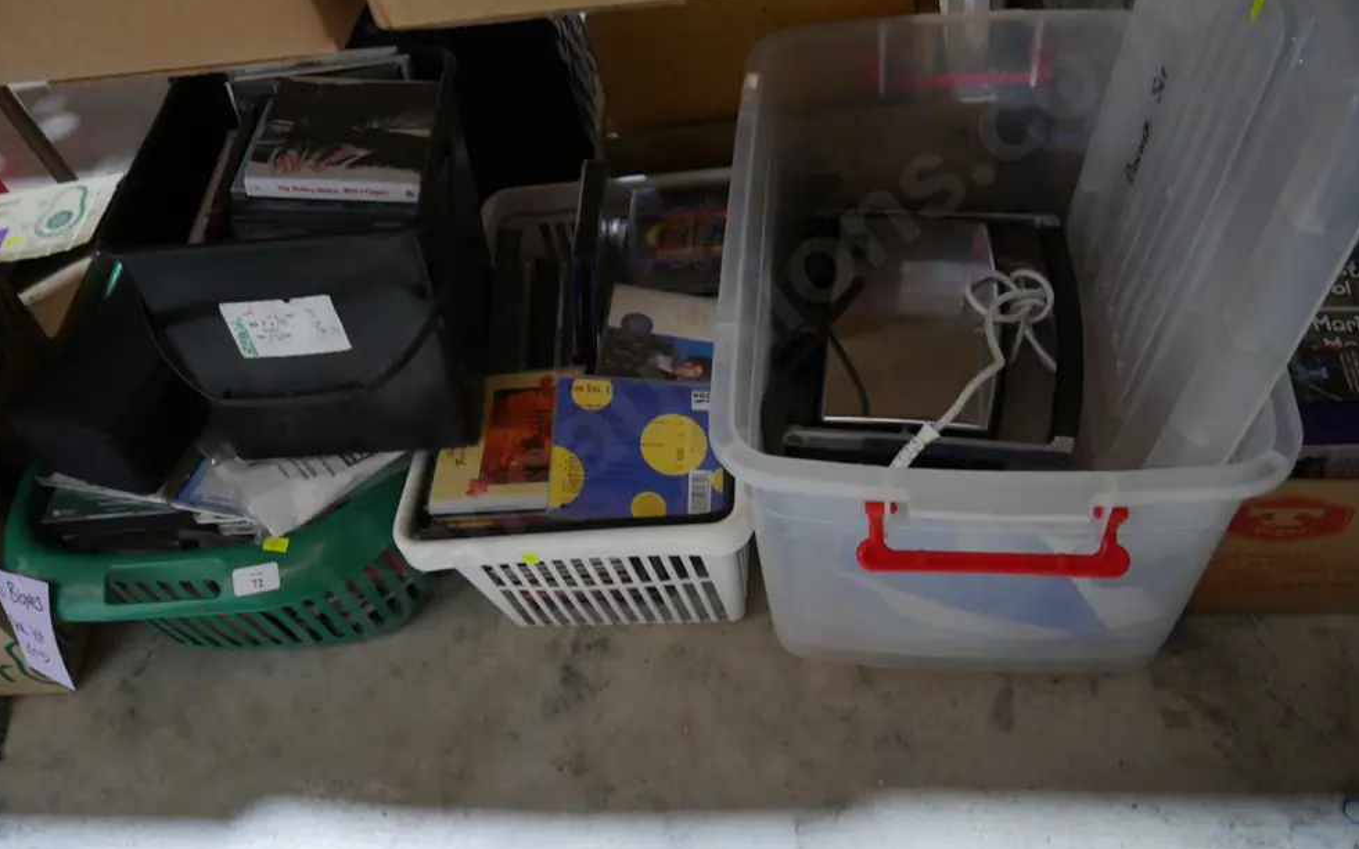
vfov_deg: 40.6
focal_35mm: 31
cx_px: 655
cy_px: 393
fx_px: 1148
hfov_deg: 61.2
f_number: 3.5
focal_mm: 14
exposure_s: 1/60
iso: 1000
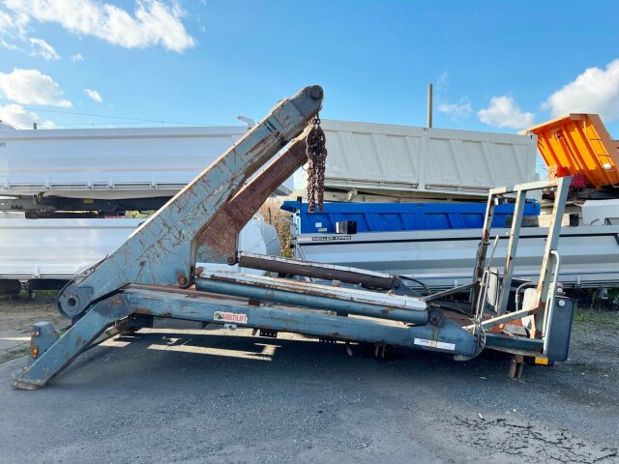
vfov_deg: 53.1
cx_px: 310
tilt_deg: +0.8
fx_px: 465
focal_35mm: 26
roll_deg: -0.1
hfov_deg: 67.3
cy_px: 232
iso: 50
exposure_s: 1/1934
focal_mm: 5.7
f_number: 1.5
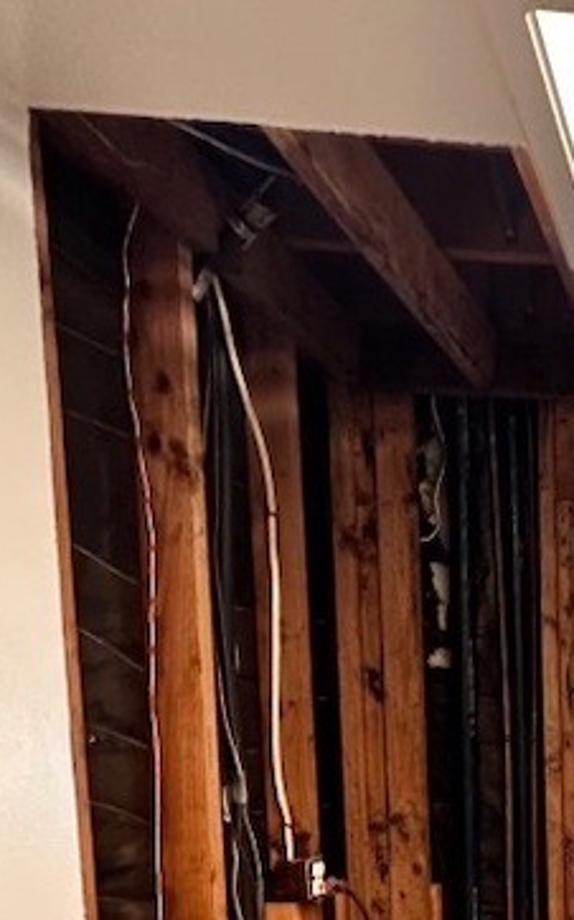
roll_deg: -2.5
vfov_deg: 43.7
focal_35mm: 41
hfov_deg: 24.5
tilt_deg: -8.0
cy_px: 841
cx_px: 856
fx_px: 1027
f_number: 2.2
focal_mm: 2.22
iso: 250
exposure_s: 1/60
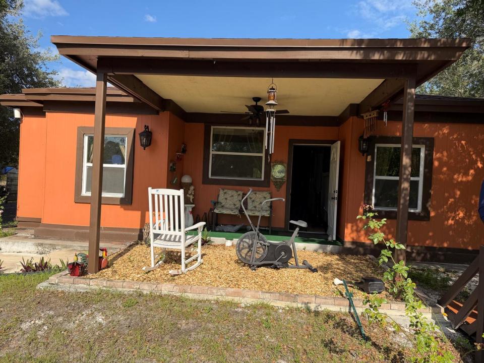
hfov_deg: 71.6
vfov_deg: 56.8
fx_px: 336
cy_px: 182
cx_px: 242
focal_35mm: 24
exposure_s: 1/3145
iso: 80
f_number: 1.78
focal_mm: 6.76
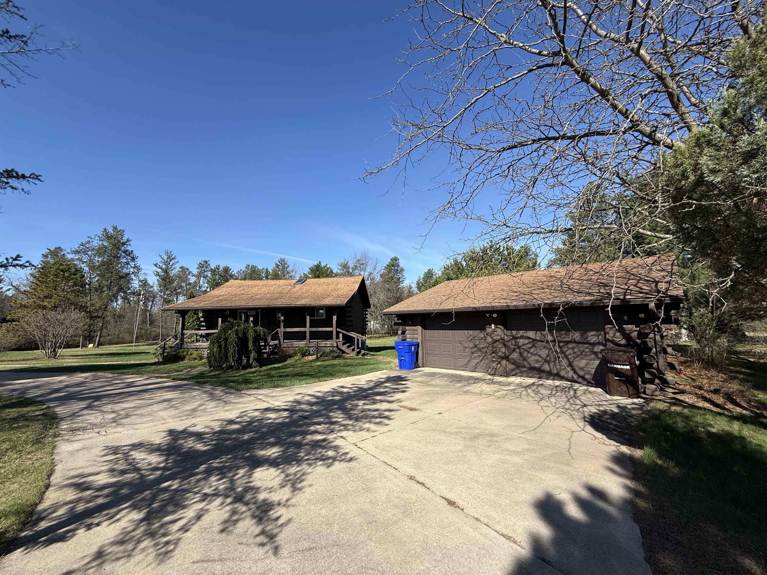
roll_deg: +1.3
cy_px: 288
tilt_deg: +6.0
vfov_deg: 85.7
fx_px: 310
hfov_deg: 102.1
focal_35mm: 14
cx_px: 384
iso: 50
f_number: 2.2
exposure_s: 1/1534
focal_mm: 2.22
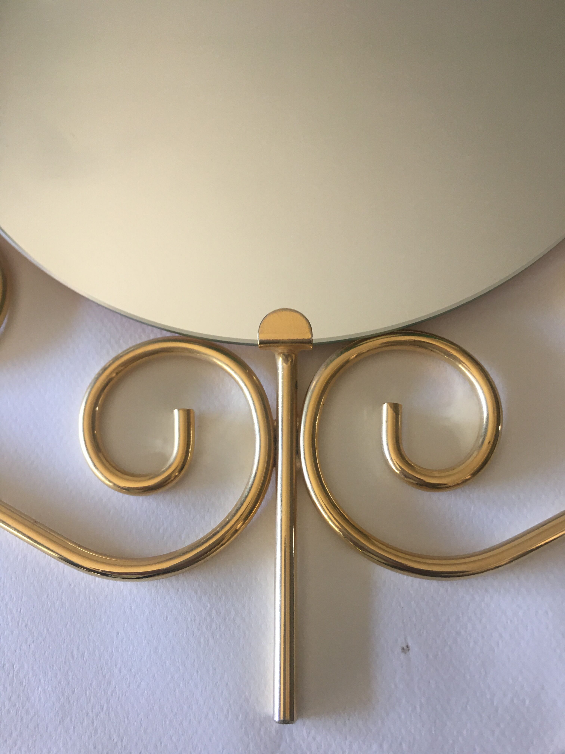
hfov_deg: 48.2
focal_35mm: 29
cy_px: 377
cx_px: 282
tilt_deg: -73.0
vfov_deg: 61.7
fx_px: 631
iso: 32
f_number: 2.2
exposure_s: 1/17
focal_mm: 4.15
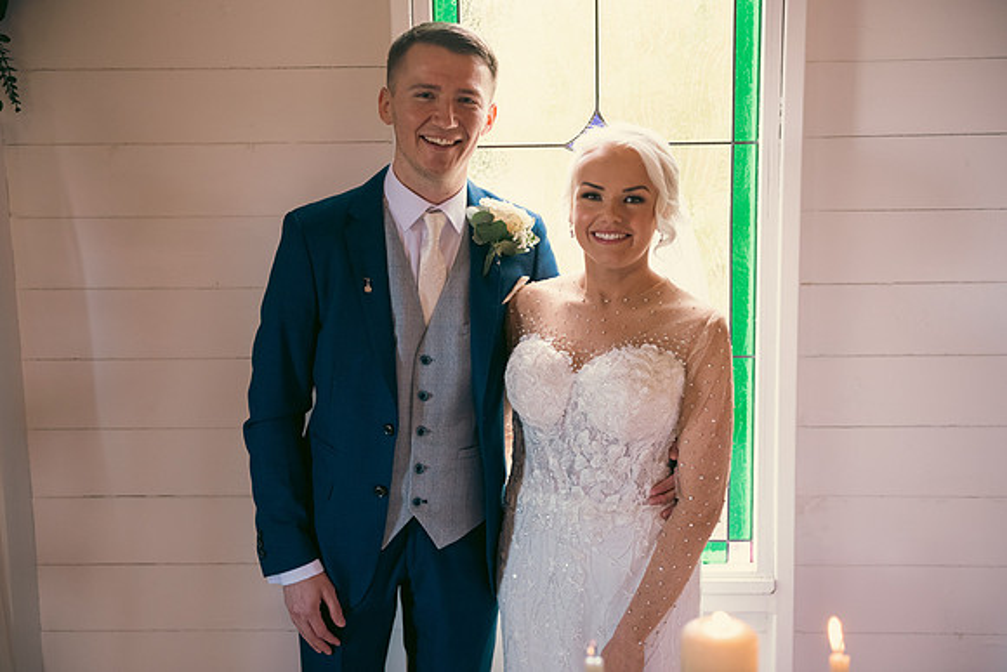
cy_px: 336
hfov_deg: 43.6
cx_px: 504
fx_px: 1259
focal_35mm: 45
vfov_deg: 29.9
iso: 640
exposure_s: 1/160
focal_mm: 45
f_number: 3.5
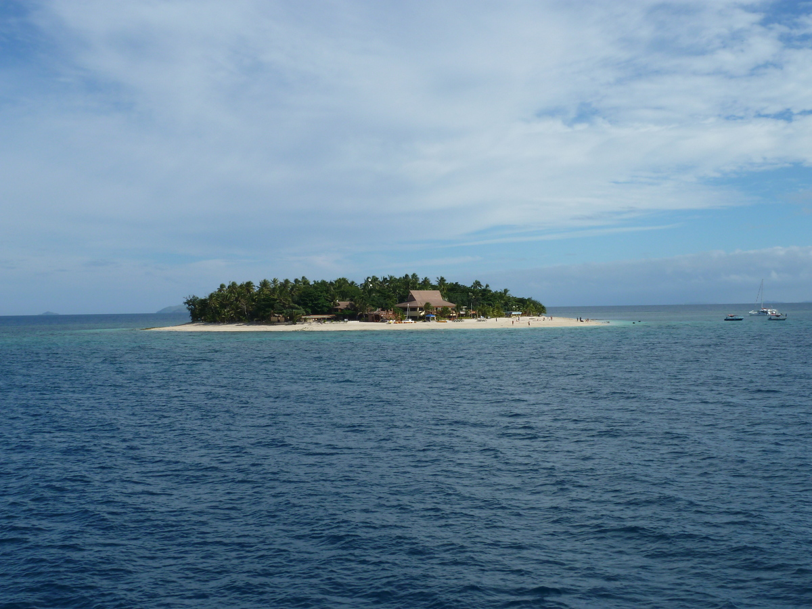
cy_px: 304
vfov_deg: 32.9
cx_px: 406
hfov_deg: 42.9
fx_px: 1032
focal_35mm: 44
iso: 80
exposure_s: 1/500
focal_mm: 7.3
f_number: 5.6
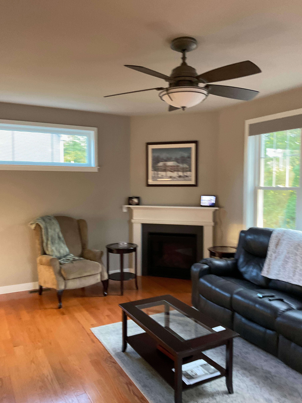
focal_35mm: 29
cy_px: 202
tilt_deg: -2.4
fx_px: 337
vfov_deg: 61.7
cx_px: 151
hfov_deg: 48.2
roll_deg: -1.9
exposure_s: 1/40
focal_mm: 3
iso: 200
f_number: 1.8
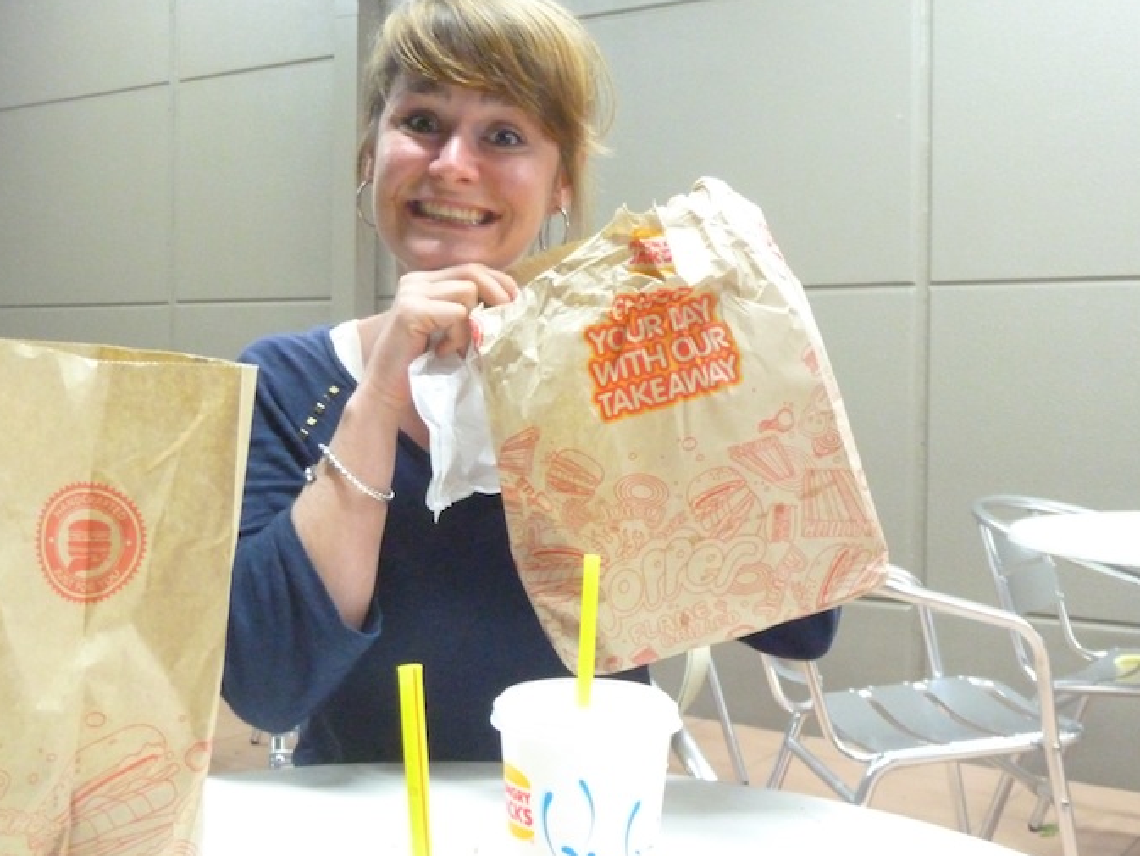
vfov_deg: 32.9
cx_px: 506
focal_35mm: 44
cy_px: 407
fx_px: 1449
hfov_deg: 42.9
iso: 800
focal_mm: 6.1
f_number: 3.6
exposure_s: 1/13
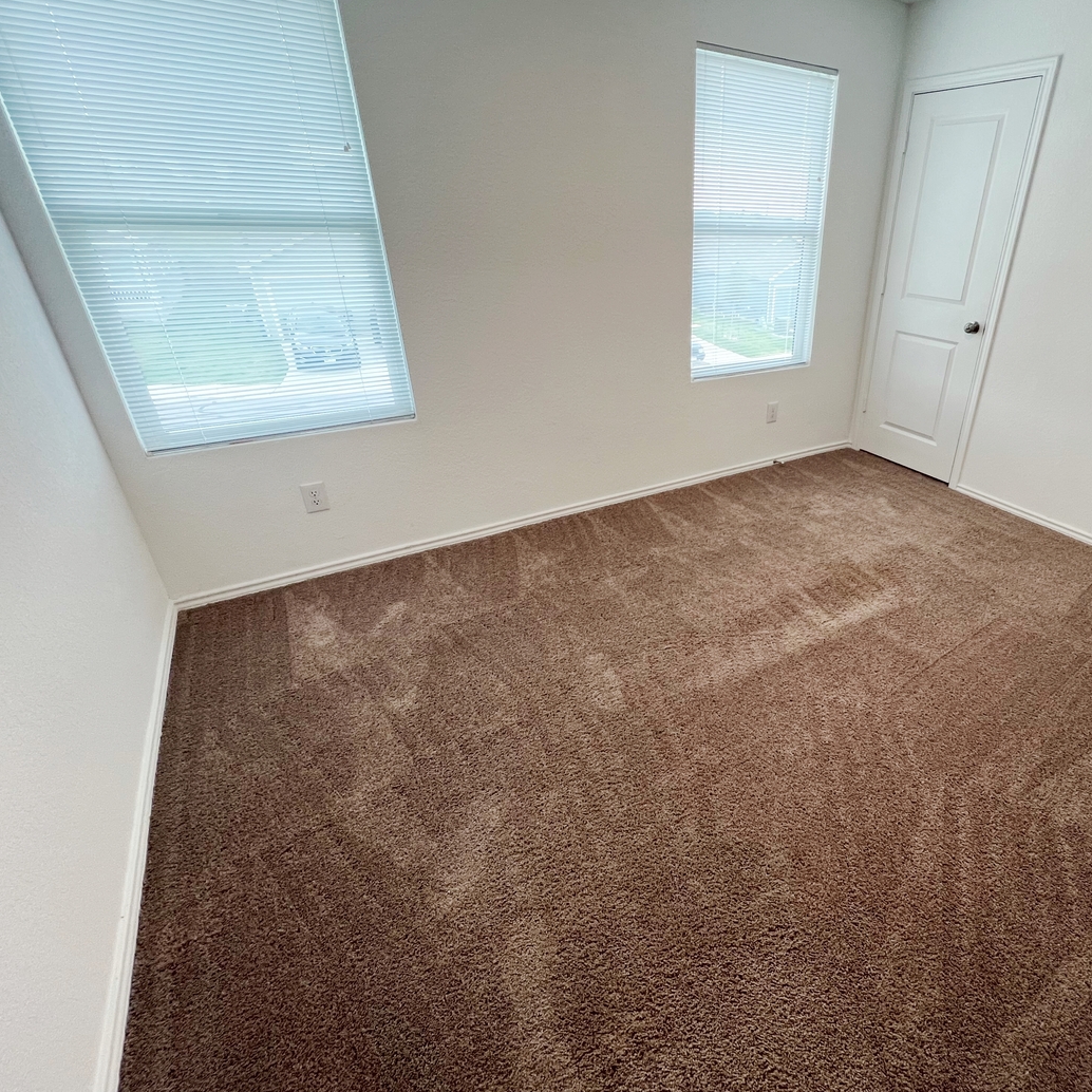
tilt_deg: -27.6
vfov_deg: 87.4
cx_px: 712
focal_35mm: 16
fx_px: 571
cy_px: 525
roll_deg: -2.4
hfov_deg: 84.9
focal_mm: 1.57
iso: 160
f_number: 1.8
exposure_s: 1/60
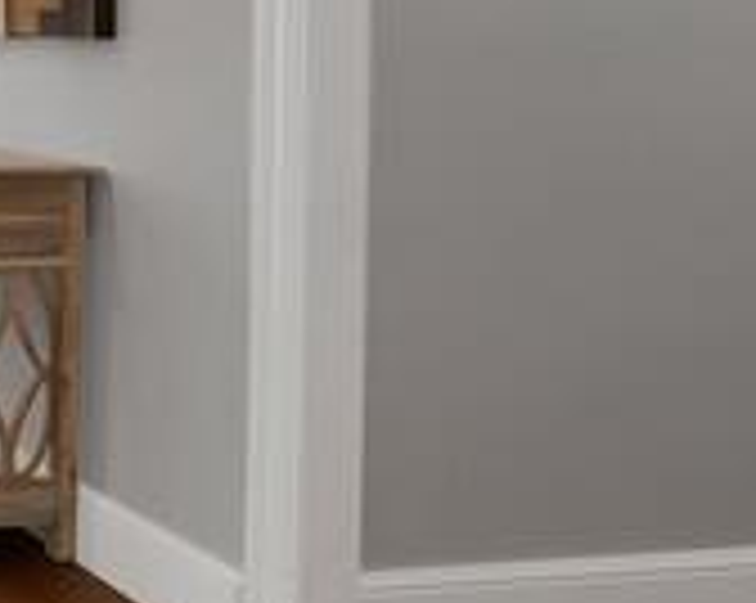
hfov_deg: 21.0
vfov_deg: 32.3
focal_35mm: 43
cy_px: 14
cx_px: -675
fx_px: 961
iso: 640
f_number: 9
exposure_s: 1/2
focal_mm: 12
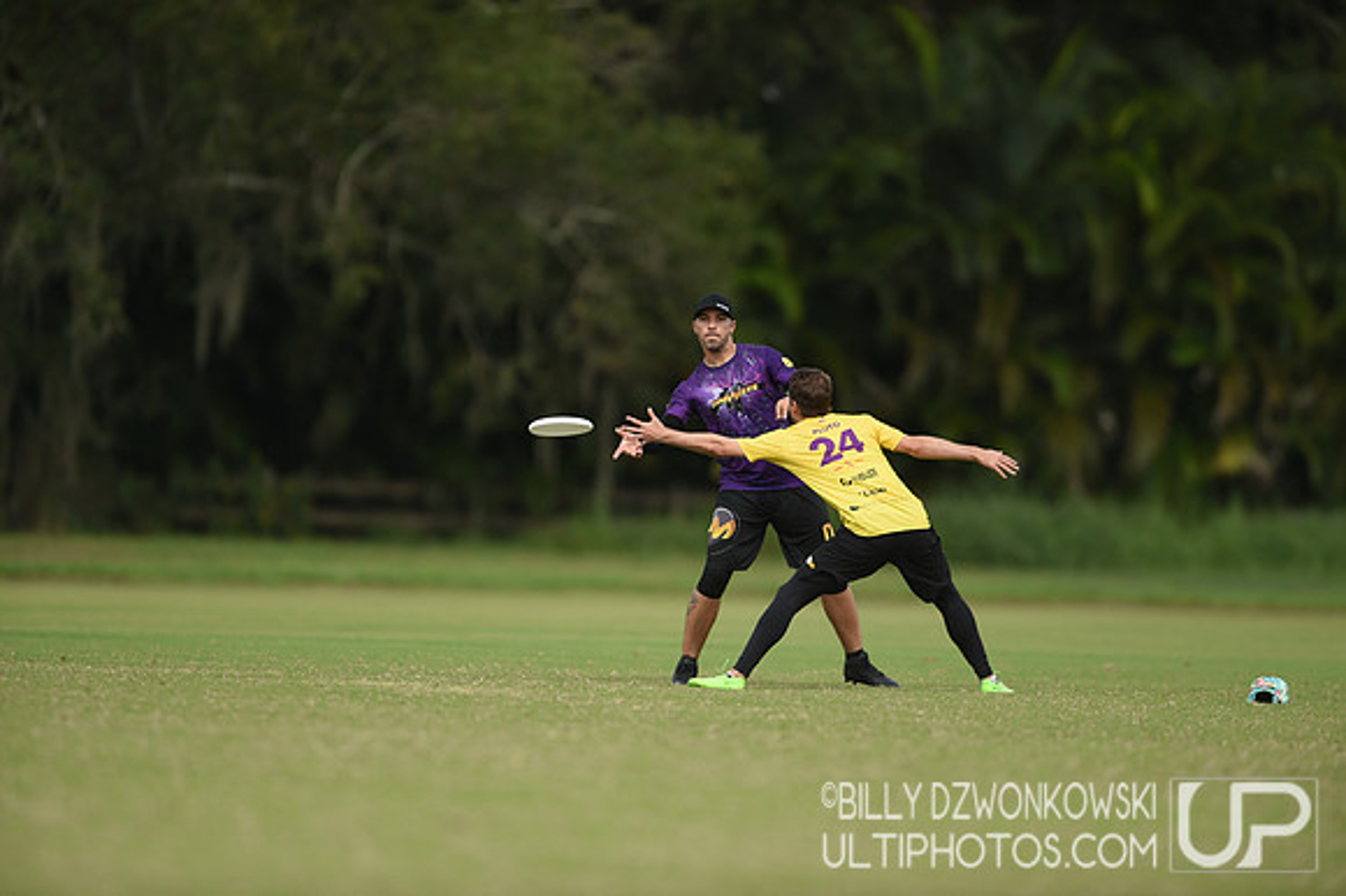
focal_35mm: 400
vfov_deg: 3.4
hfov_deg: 5.2
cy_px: 448
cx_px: 673
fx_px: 14946
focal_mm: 400
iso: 160
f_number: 2.8
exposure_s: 1/2000
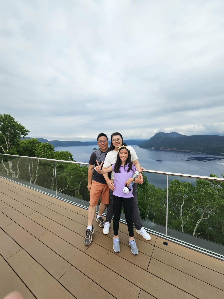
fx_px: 112
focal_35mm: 13
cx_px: 112
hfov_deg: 89.9
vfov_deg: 106.2
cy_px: 150
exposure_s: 1/2016
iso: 50
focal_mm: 2.2
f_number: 2.2
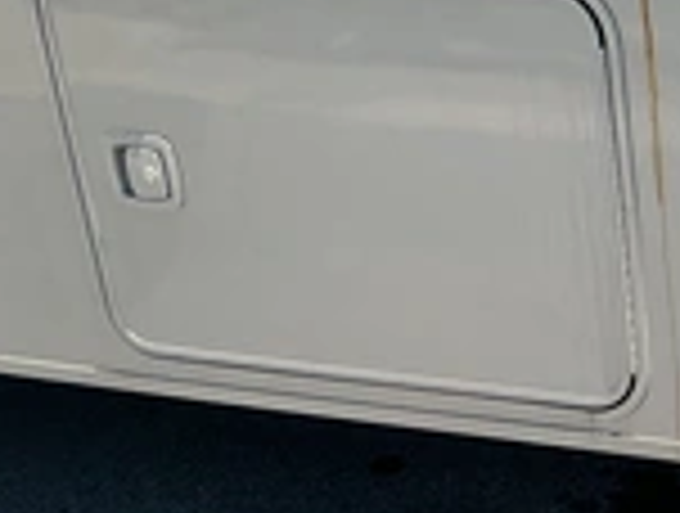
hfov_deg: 23.4
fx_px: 1457
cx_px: 874
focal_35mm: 74
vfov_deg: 20.0
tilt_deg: -12.6
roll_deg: +4.5
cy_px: 220
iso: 25
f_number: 1.8
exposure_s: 1/1076
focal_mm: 3
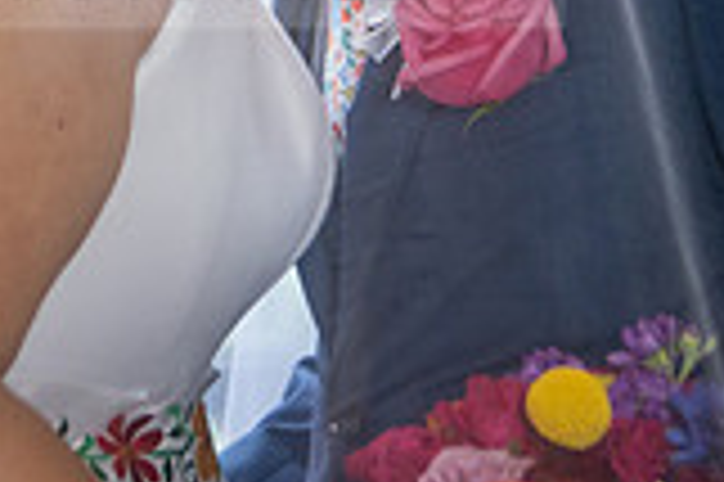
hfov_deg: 11.9
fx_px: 3476
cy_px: -79
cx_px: 184
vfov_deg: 7.9
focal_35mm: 173
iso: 1250
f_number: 2.8
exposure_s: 1/125
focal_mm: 48
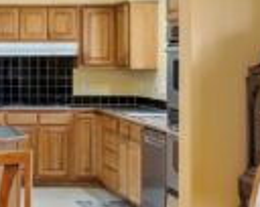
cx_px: -89
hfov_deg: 19.8
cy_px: 56
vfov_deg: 17.3
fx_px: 676
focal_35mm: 88
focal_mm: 30
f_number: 2.8
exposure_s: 1/50
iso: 400
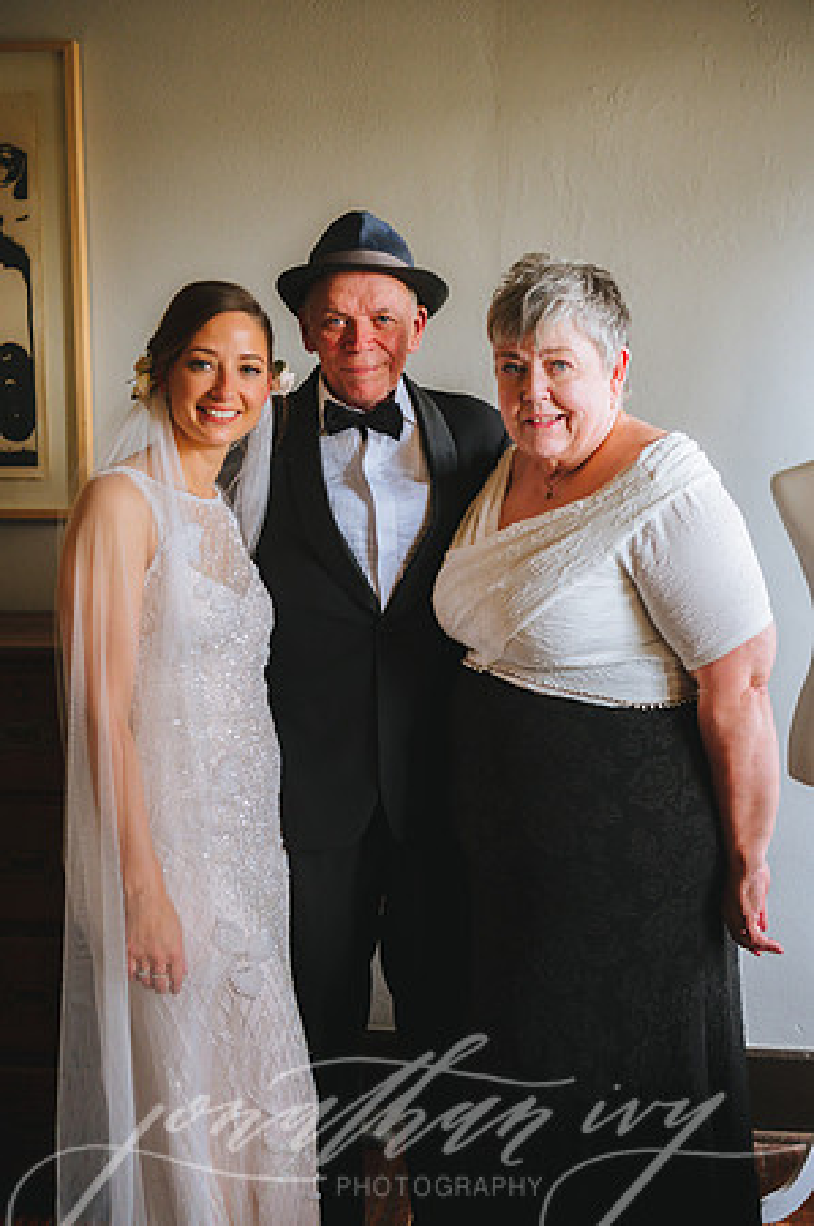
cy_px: 613
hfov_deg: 28.0
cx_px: 407
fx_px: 1632
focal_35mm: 48
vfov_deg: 41.2
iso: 1600
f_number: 2.8
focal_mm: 48
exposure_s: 1/250
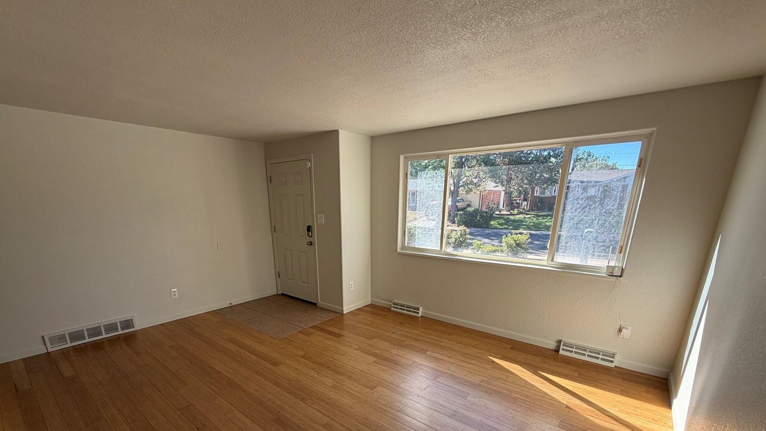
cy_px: 294
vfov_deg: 65.0
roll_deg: +0.7
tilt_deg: -17.3
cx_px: 367
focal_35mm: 16
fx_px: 325
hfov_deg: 99.3
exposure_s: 1/121
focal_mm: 2.22
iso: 80
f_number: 2.2
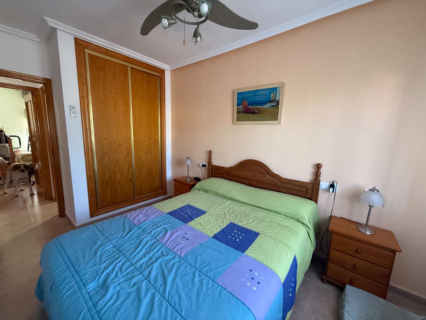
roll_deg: -3.1
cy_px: 160
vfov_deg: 85.7
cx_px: 213
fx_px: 172
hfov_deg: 102.1
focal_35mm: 14
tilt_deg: -8.4
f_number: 2.2
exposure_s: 1/60
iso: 400
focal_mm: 2.22
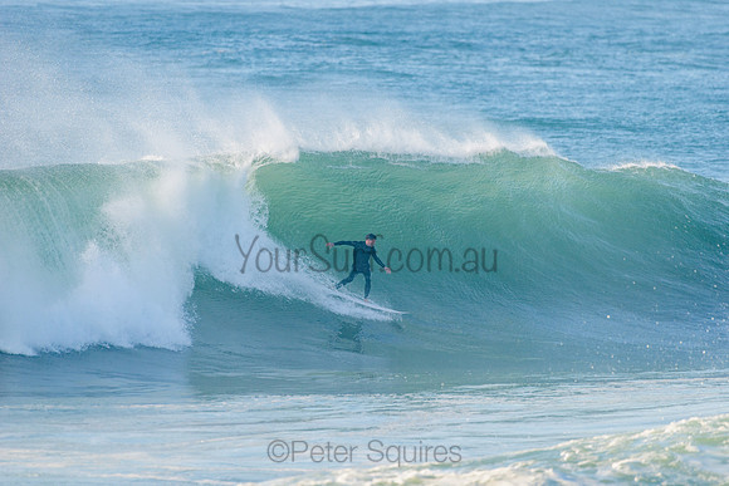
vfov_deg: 2.8
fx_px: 10127
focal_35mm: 500
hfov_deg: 4.1
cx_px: 364
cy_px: 243
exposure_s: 1/1600
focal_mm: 500
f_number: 5.6
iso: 320
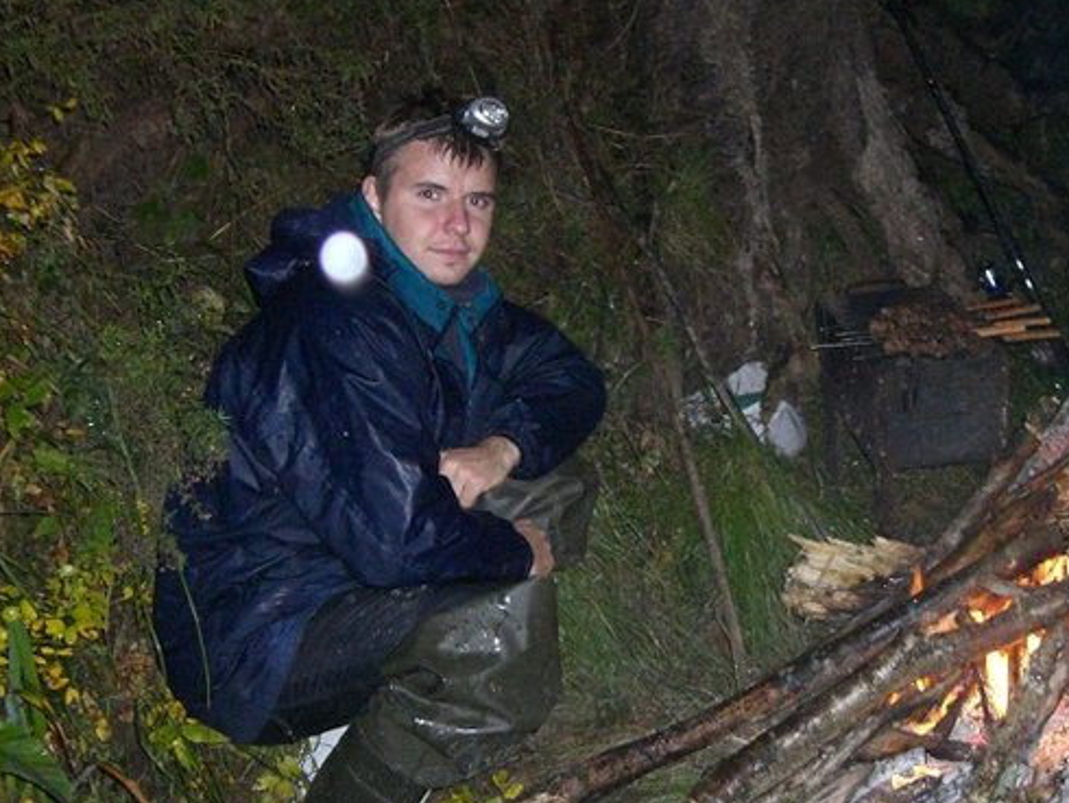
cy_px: 543
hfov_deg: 30.9
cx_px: 733
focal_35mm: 62
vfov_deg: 23.6
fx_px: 1916
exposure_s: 1/60
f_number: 2.7
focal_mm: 6.2
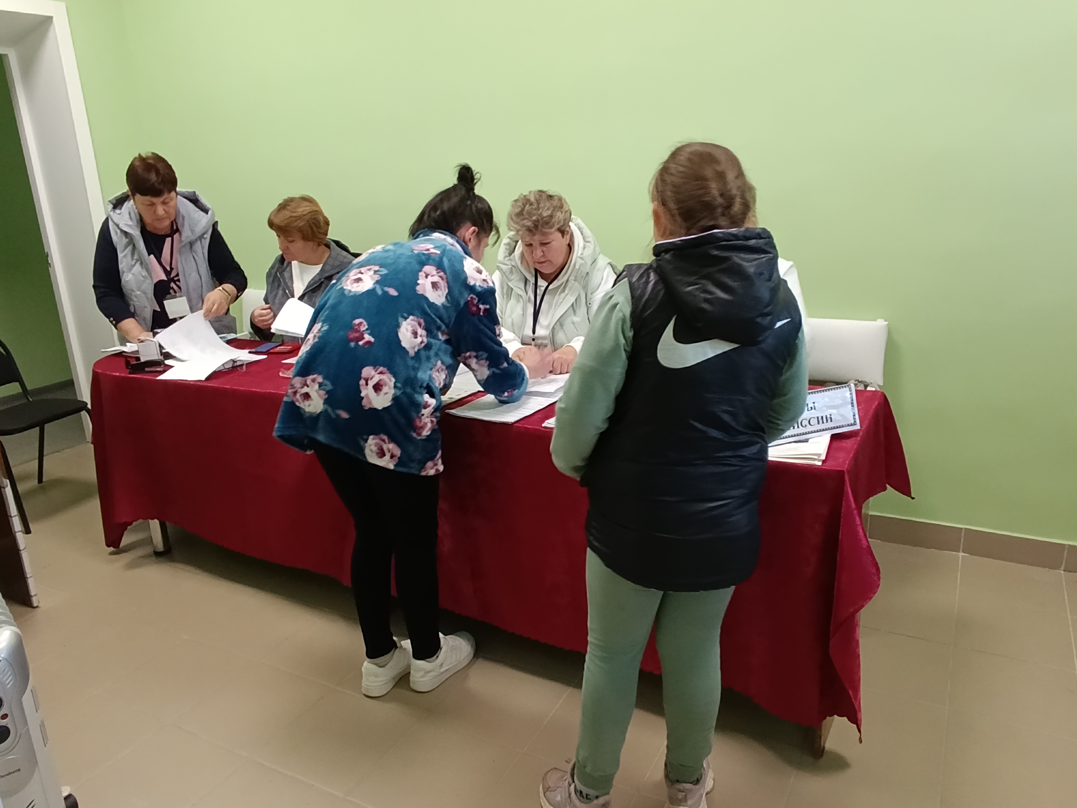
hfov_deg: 76.4
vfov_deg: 61.1
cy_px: 404
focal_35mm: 22
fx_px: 684
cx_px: 538
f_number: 2.2
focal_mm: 1.65
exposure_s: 1/50
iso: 320
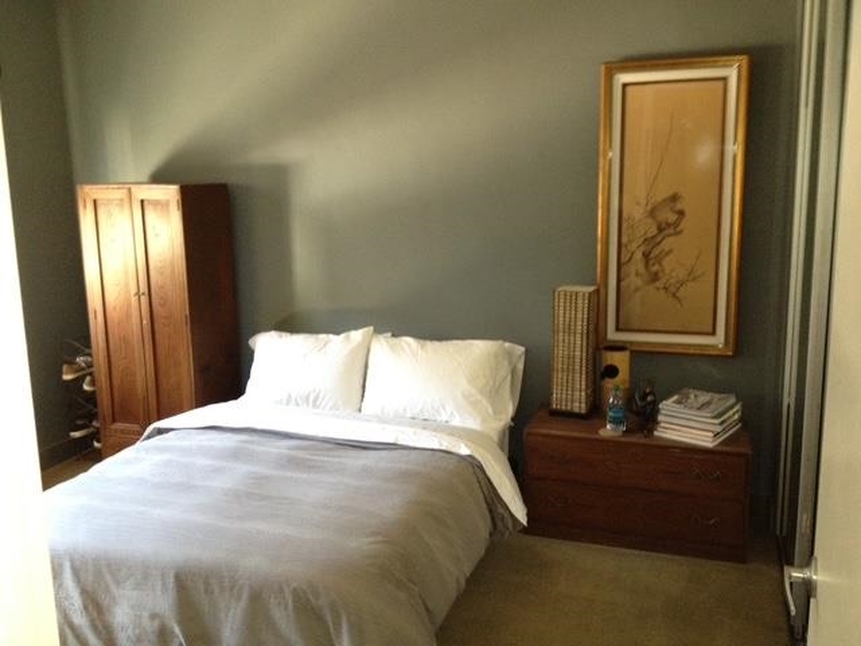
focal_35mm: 35
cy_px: 323
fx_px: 871
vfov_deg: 40.7
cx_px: 430
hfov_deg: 52.6
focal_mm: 4.28
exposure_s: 1/20
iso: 400
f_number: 2.4
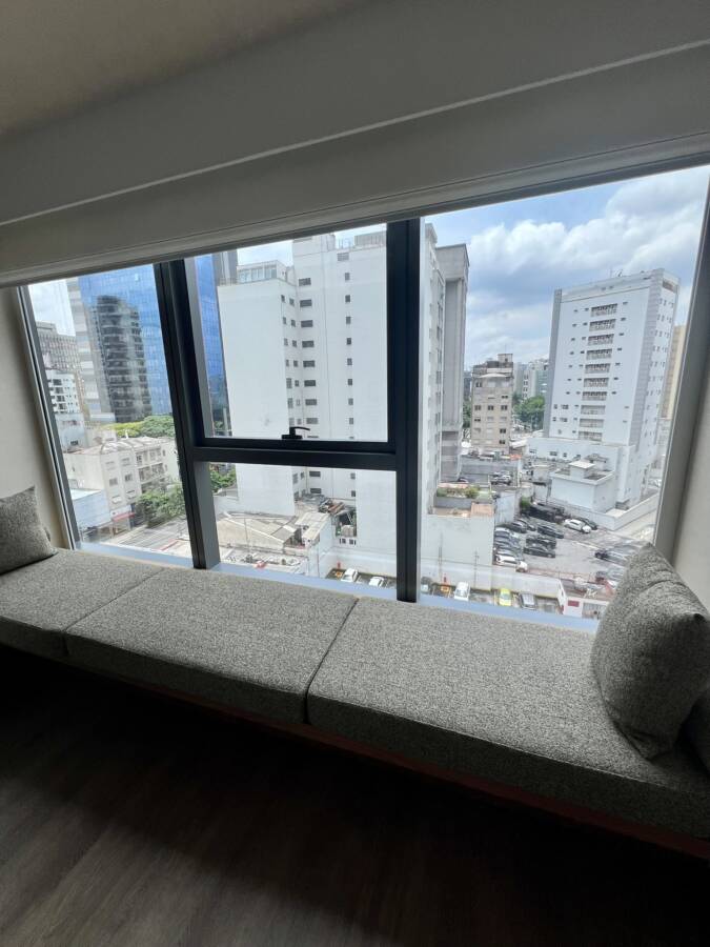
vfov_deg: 106.2
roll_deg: +1.6
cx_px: 355
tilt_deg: -12.4
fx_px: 356
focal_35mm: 13
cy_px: 474
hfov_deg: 89.9
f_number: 1.8
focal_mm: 1.57
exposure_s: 1/508
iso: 32
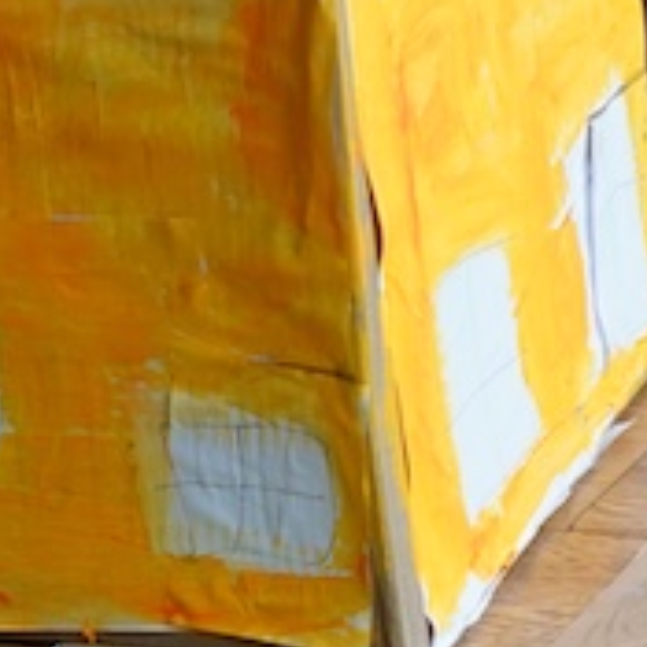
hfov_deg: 5.7
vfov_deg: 5.8
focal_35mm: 300
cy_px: 183
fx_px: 6344
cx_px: 1386
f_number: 4
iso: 1250
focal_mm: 50
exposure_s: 1/160
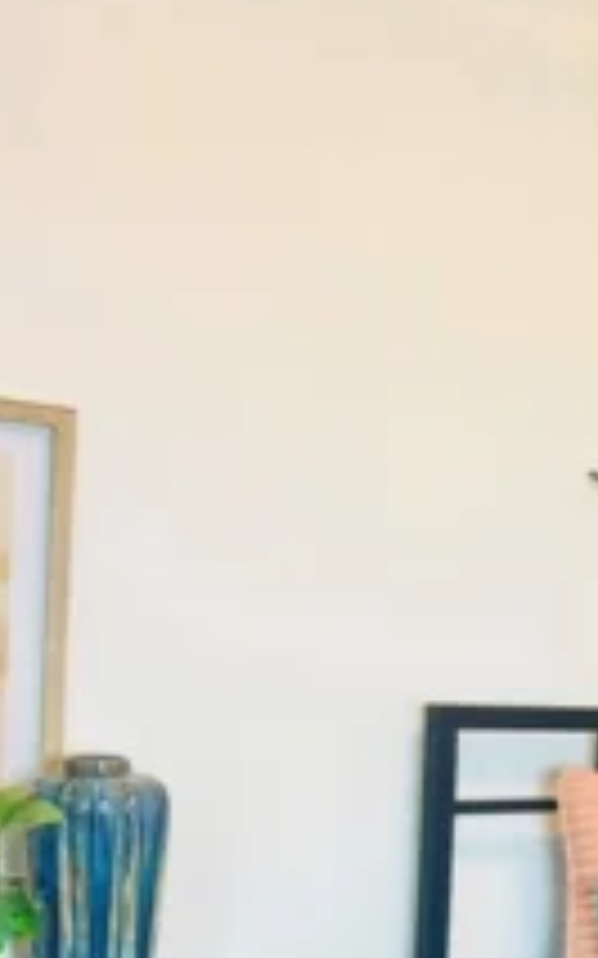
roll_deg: -3.8
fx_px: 1748
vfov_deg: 29.9
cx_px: 899
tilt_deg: -4.2
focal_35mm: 67
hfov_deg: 17.4
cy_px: 760
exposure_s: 1/60
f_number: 1.78
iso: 125
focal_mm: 6.76
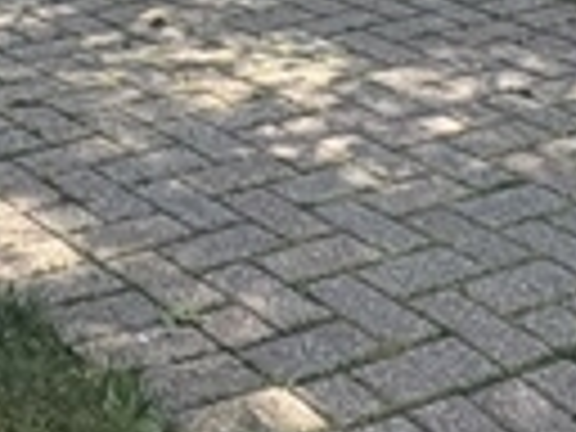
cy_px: -594
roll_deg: +3.7
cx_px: -184
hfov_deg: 16.5
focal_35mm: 112
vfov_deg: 11.2
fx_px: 1864
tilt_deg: +4.2
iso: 50
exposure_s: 1/763
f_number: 2.2
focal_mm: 2.22
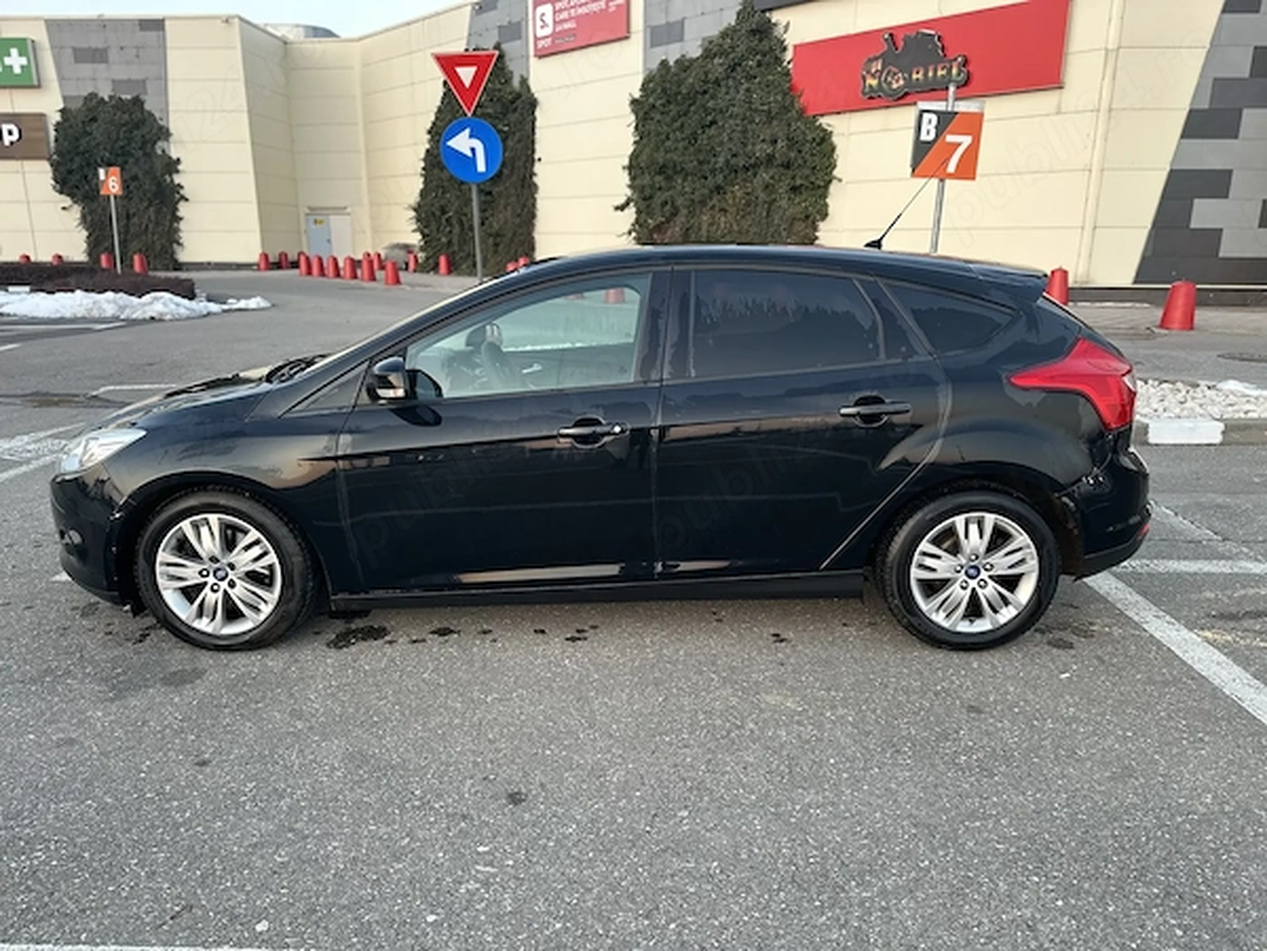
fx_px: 878
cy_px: 476
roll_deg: +0.0
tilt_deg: -14.6
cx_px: 634
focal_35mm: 24
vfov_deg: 56.8
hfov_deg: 71.6
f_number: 1.78
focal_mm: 6.86
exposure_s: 1/121
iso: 160
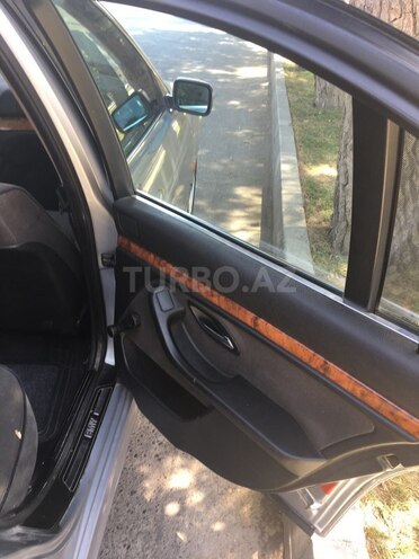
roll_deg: -5.1
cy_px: 280
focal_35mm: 29
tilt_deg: -31.5
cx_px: 210
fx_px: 468
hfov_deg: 48.2
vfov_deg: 61.7
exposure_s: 1/50
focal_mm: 4.15
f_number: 2.2
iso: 25
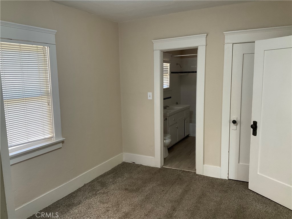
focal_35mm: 29
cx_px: 146
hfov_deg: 61.7
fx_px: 245
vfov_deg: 48.2
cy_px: 110
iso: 125
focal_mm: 3
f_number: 1.8
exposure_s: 1/60
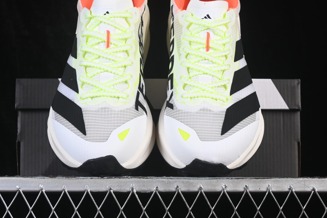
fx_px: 854
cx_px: 162
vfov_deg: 14.5
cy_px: 92
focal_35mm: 94
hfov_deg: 21.7
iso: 160
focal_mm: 50
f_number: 8
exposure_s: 1/80
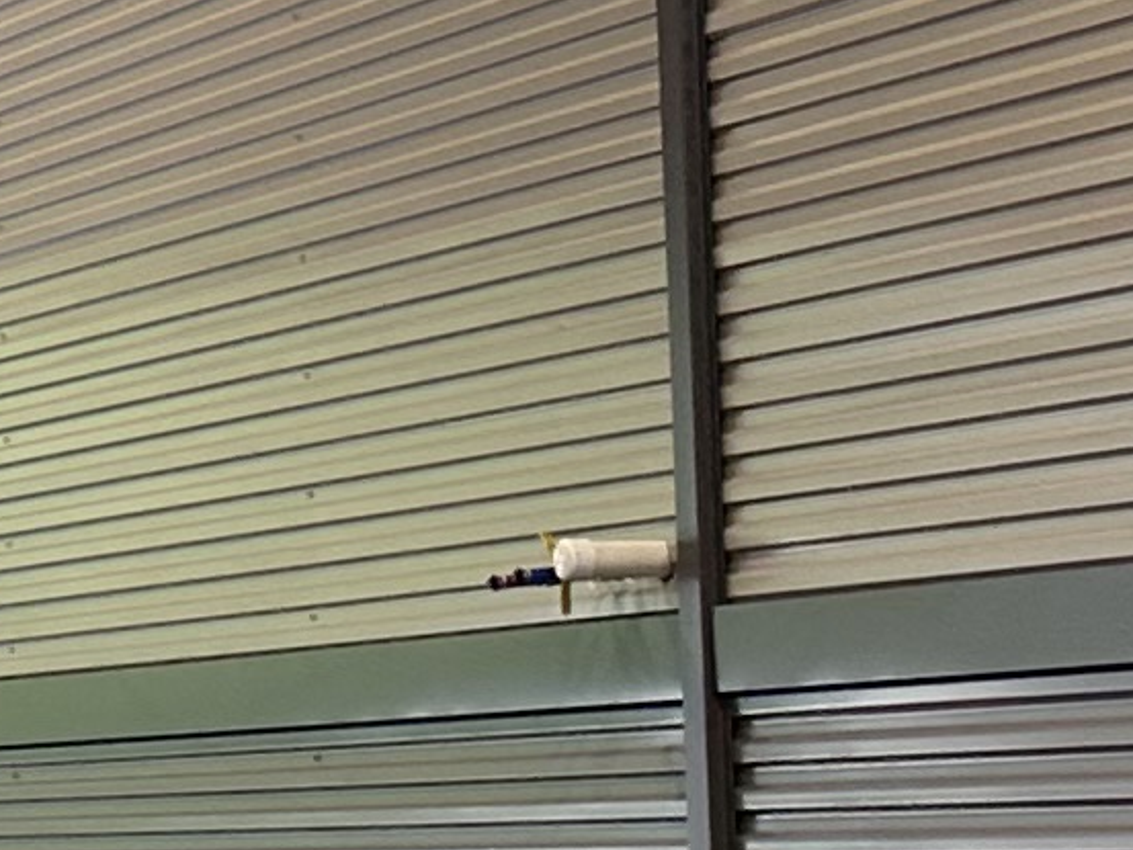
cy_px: 598
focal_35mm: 175
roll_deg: -0.3
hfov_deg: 9.3
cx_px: -2129
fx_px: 5729
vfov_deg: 8.5
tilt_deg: +3.0
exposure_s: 1/121
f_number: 1.78
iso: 80
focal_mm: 6.86
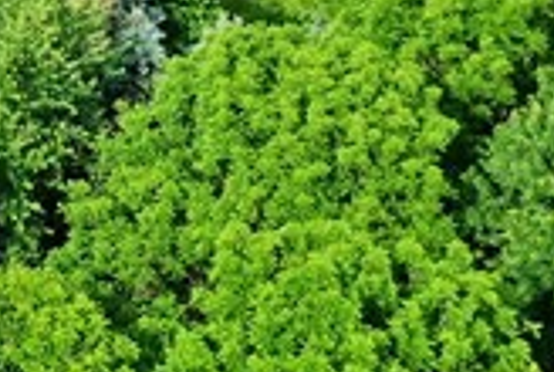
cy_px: -426
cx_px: -986
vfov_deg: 7.1
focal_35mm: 185
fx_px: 2852
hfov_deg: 9.3
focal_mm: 10.26
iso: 100
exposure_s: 1/240
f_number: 5
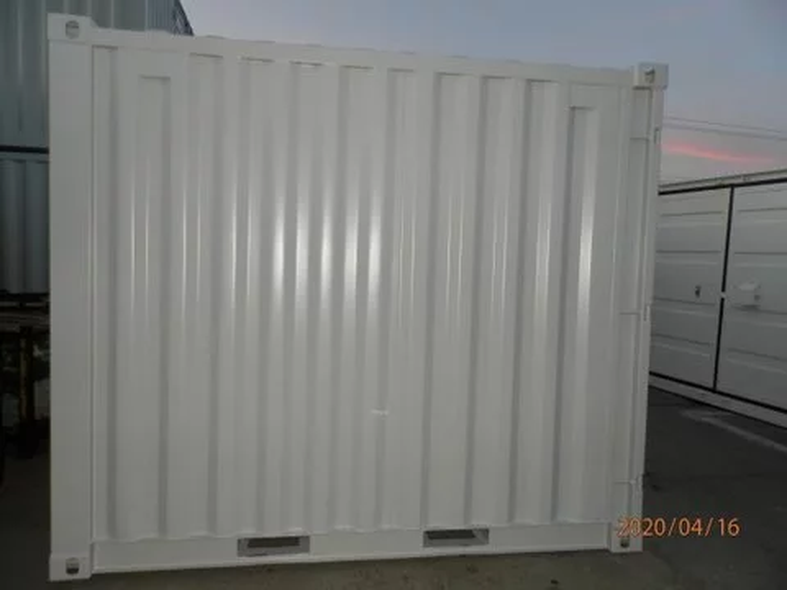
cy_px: 295
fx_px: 568
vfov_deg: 54.9
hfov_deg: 69.4
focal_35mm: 25
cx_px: 394
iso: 100
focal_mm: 4.5
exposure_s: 1/30
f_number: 3.1
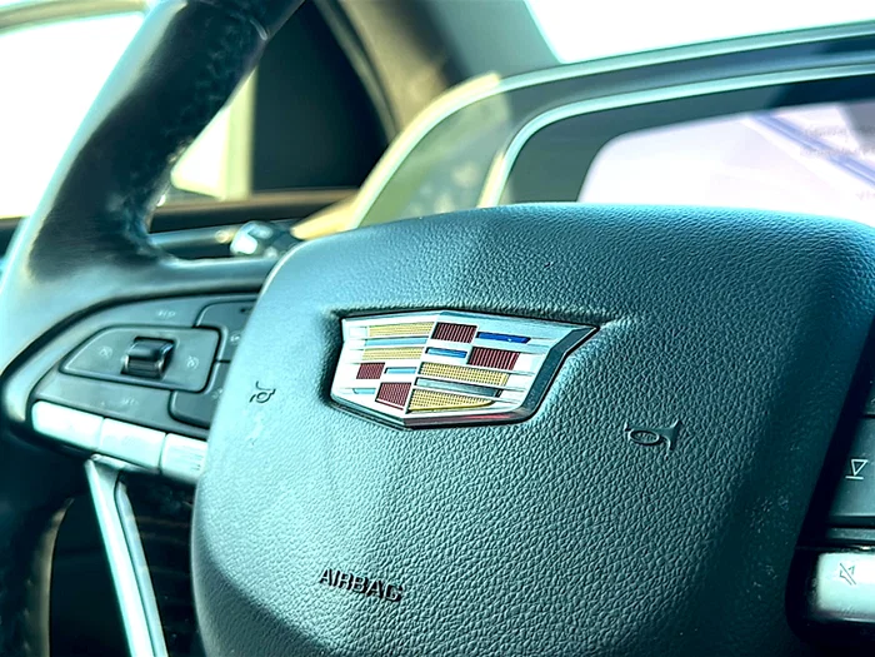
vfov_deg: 42.9
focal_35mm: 33
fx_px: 834
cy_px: 328
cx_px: 438
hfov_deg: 55.4
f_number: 1.78
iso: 64
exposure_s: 1/181
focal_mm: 6.86
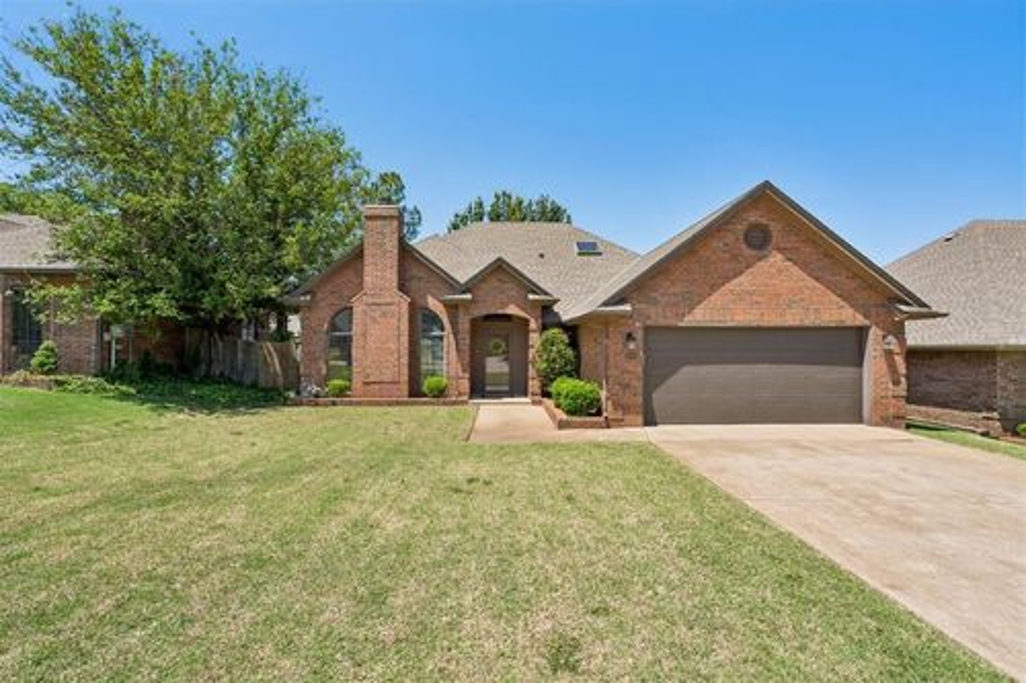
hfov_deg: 96.8
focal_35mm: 16
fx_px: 456
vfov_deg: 73.7
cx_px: 513
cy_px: 342
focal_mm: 16
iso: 200
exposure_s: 1/640
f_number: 8
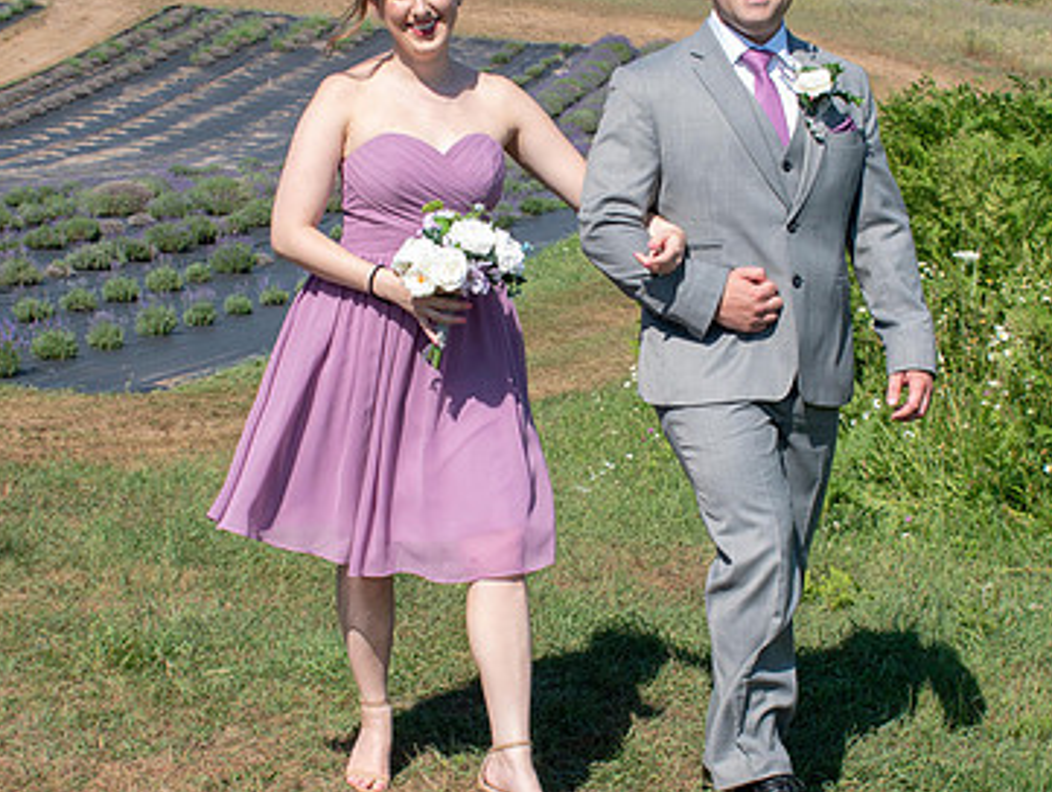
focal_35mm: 89
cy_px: 409
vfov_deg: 16.6
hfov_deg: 22.0
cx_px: 525
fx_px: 2709
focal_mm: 34
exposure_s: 1/400
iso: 200
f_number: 10
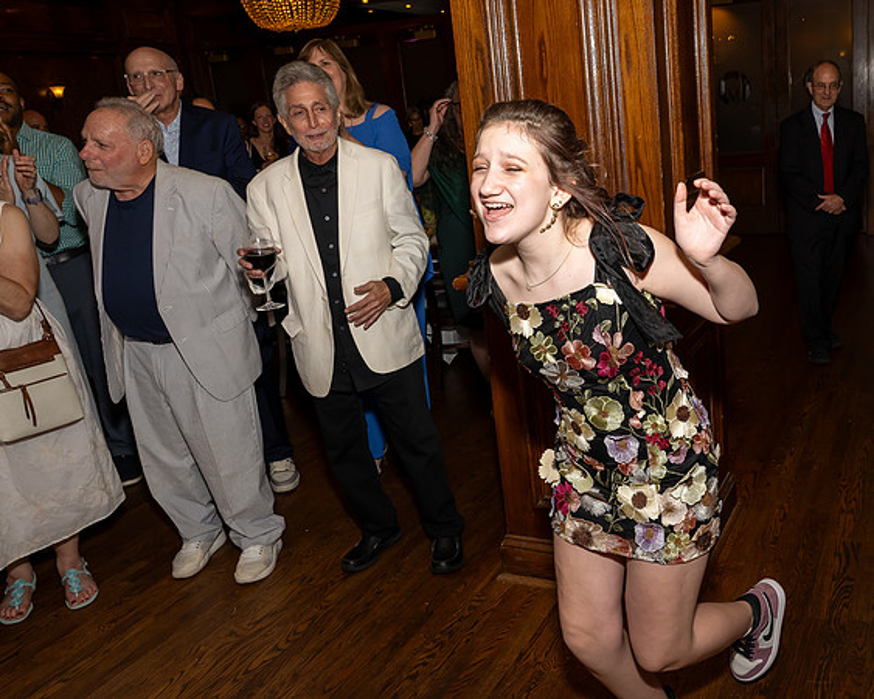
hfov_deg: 54.9
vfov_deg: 46.4
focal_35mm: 31
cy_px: 293
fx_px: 812
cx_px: 609
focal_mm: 24
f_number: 8
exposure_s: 1/250
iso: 640
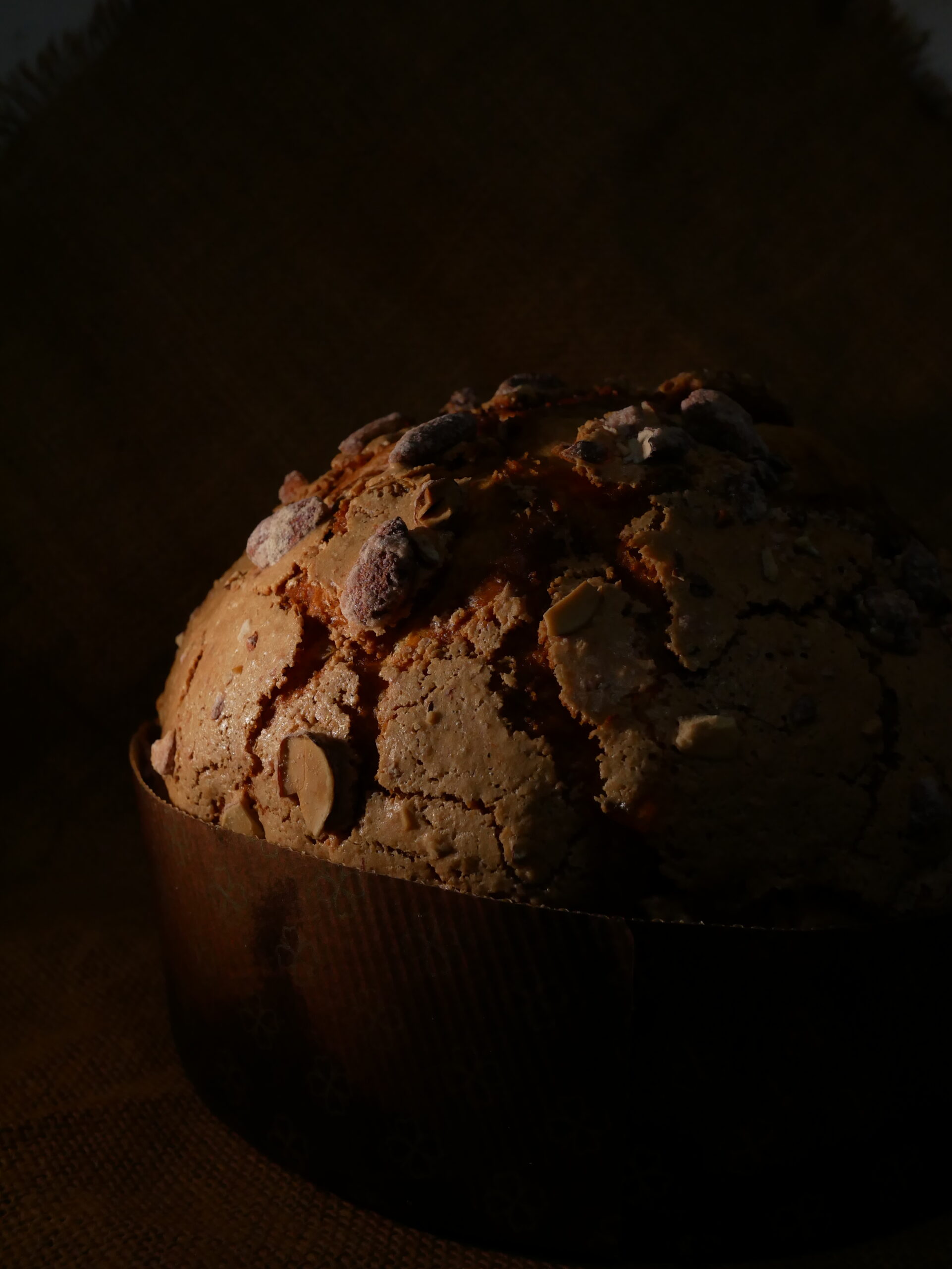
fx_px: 1466
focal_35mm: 40
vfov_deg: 46.8
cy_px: 634
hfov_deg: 36.0
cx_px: 476
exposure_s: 1/100
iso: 800
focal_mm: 20
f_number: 5.6
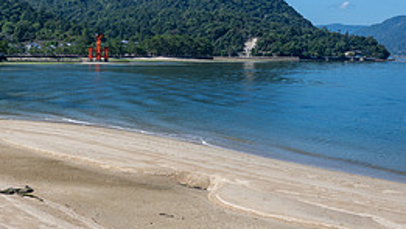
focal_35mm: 58
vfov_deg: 20.6
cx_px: 40
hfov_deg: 34.0
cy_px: 167
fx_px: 625
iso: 250
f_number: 8
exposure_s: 1/500
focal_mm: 24
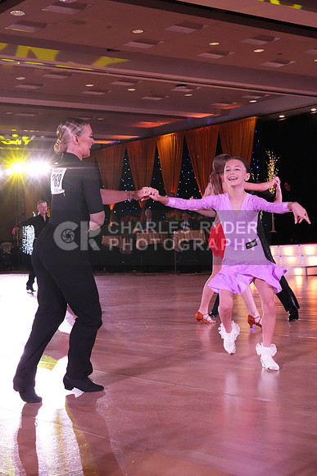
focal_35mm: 55
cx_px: 158
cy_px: 238
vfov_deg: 36.2
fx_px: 726
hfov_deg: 24.6
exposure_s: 1/400
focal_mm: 37
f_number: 7.1
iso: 8000
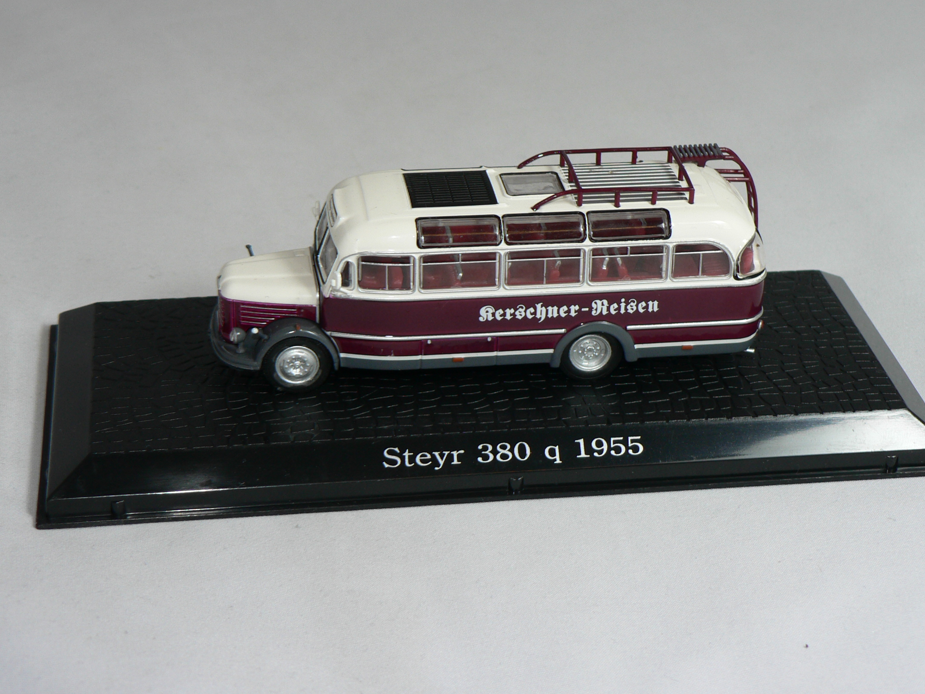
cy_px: 285
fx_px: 2031
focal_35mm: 76
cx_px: 521
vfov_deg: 19.4
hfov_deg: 25.6
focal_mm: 10.7
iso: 80
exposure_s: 1/60
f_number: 3.2
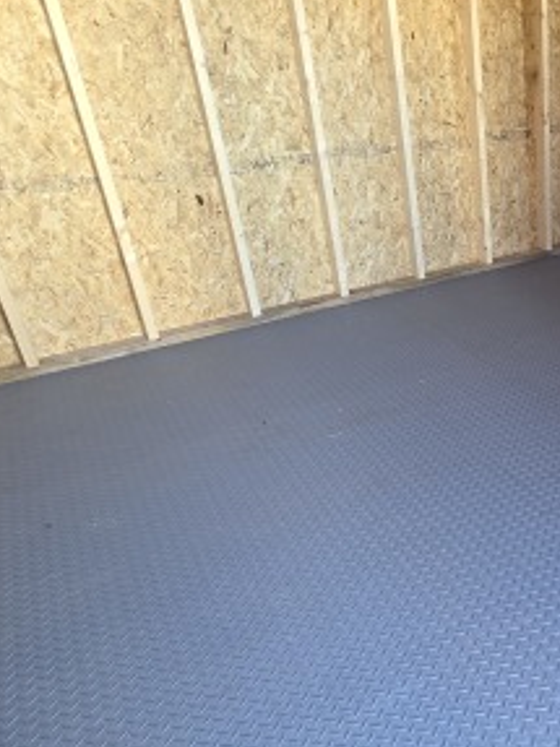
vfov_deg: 61.7
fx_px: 626
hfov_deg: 41.7
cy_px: 383
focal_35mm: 29
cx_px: 563
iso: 160
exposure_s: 1/60
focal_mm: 2.2
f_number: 1.9
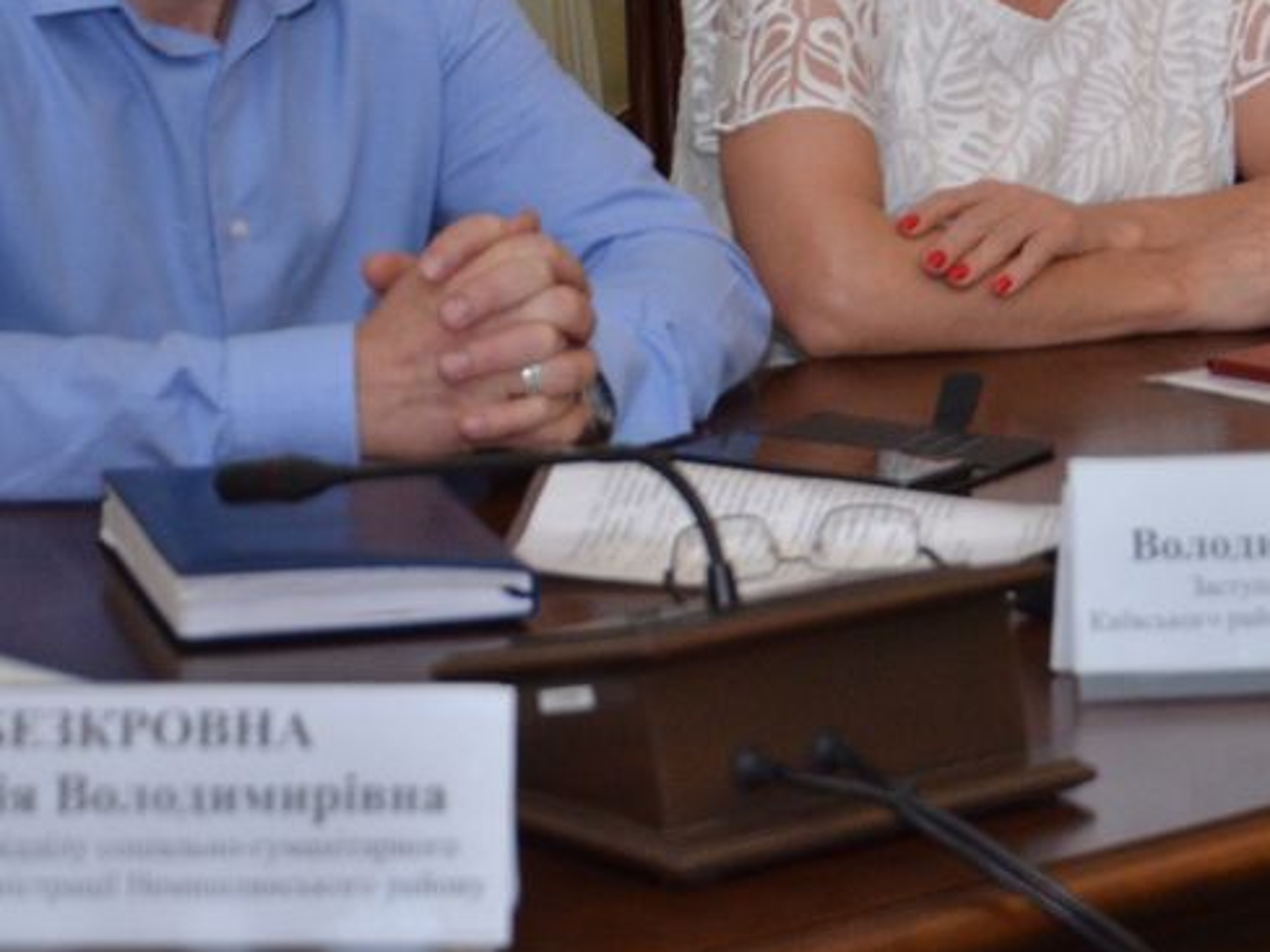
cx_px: 1447
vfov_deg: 9.3
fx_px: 5760
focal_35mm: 157
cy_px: -191
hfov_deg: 12.3
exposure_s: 1/250
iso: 800
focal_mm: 38
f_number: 4.5
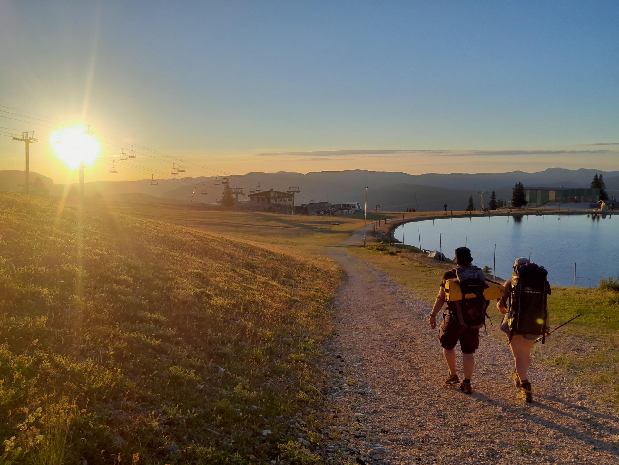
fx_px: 465
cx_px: 310
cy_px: 232
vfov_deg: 53.1
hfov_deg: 67.3
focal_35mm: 26
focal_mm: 4
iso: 40
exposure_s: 1/1227
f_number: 1.8
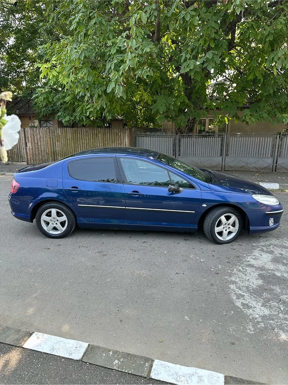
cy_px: 192
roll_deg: -0.1
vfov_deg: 71.6
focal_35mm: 24
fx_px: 266
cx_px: 144
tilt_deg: -13.9
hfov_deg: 56.8
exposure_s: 1/302
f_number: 1.78
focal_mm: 6.86
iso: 80
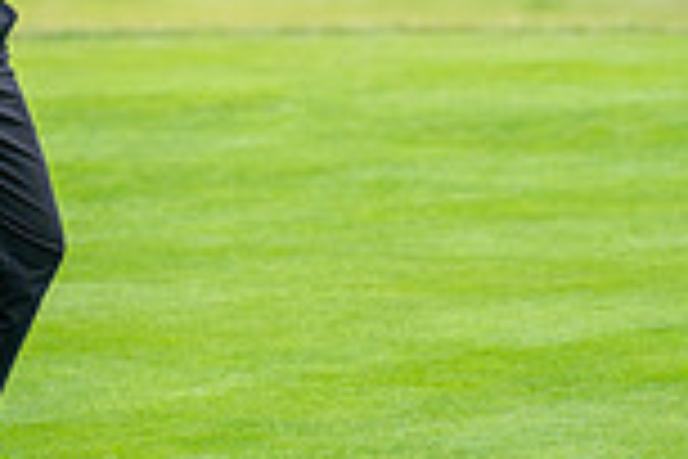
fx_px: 16893
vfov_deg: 1.6
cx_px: 153
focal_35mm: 884
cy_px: -378
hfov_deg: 2.3
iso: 400
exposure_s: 1/1600
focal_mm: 300
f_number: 5
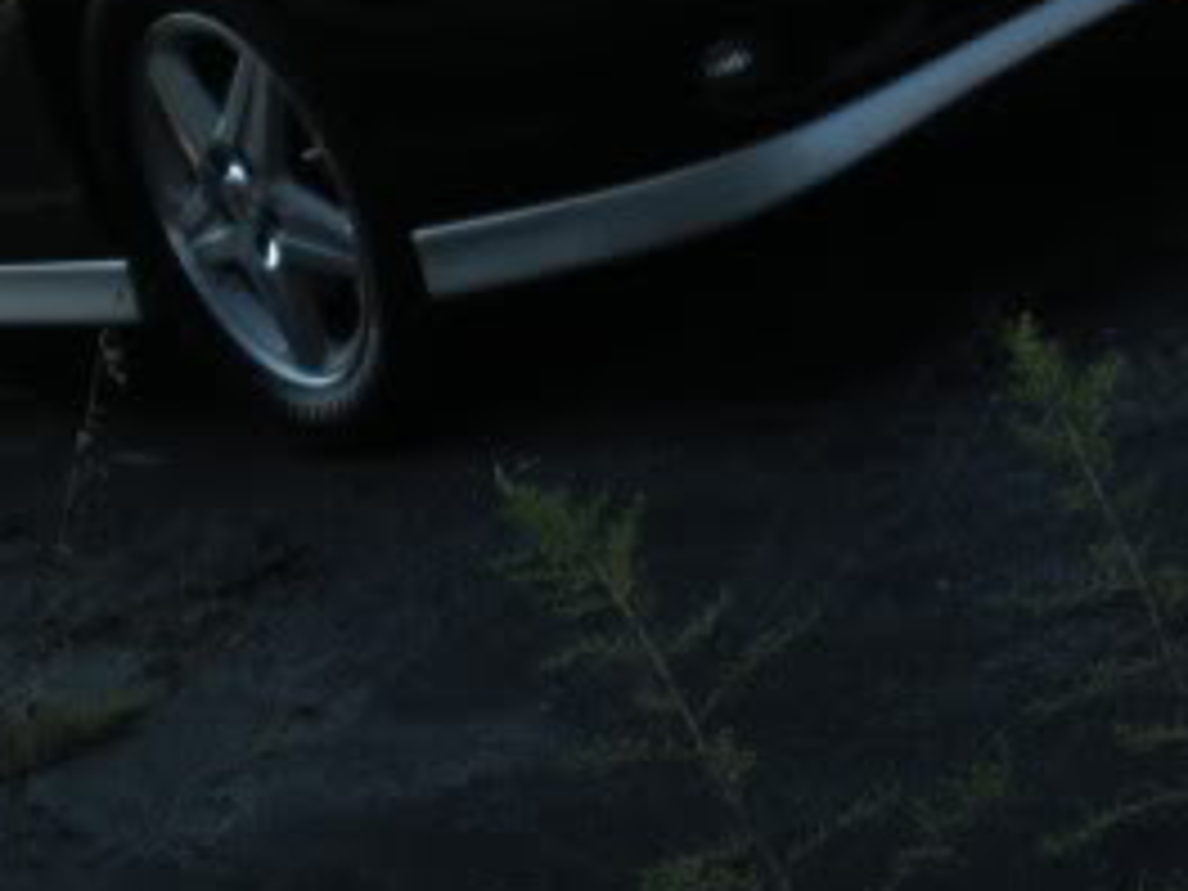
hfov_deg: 18.0
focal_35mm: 109
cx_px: 684
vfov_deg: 12.9
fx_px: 3741
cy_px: -410
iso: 64
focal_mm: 6.3
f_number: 3.5
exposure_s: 1/636
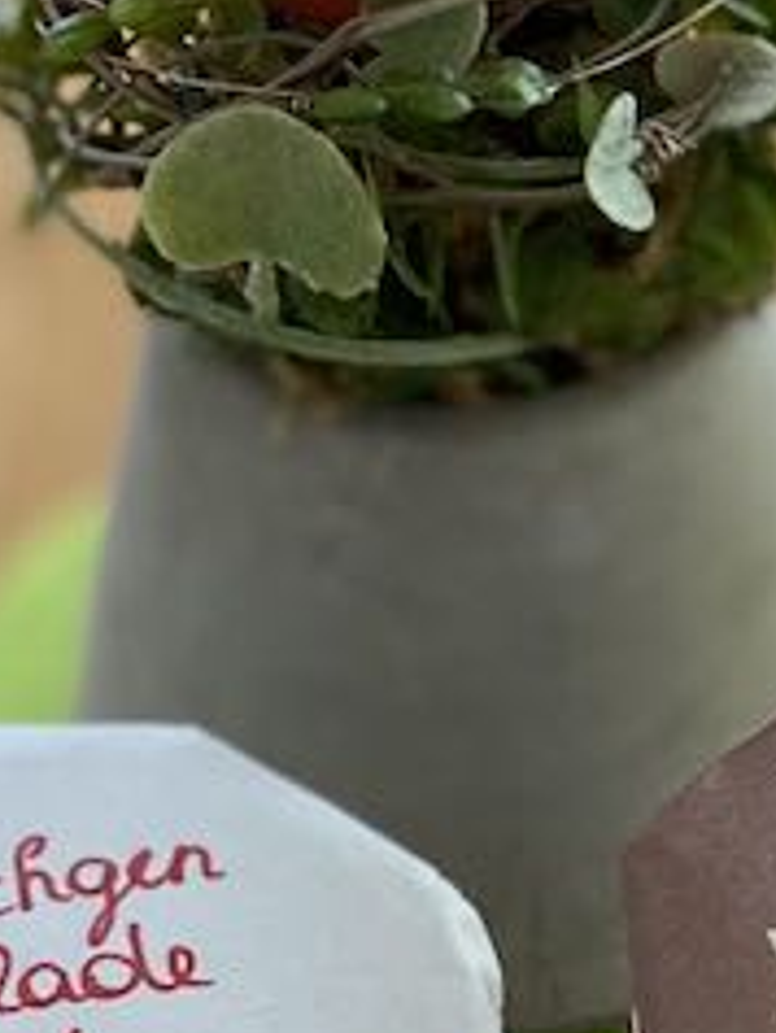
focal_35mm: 117
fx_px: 3494
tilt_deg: -45.9
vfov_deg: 16.8
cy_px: 704
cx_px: 872
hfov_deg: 12.4
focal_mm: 4.25
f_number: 1.8
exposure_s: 1/121
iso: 100
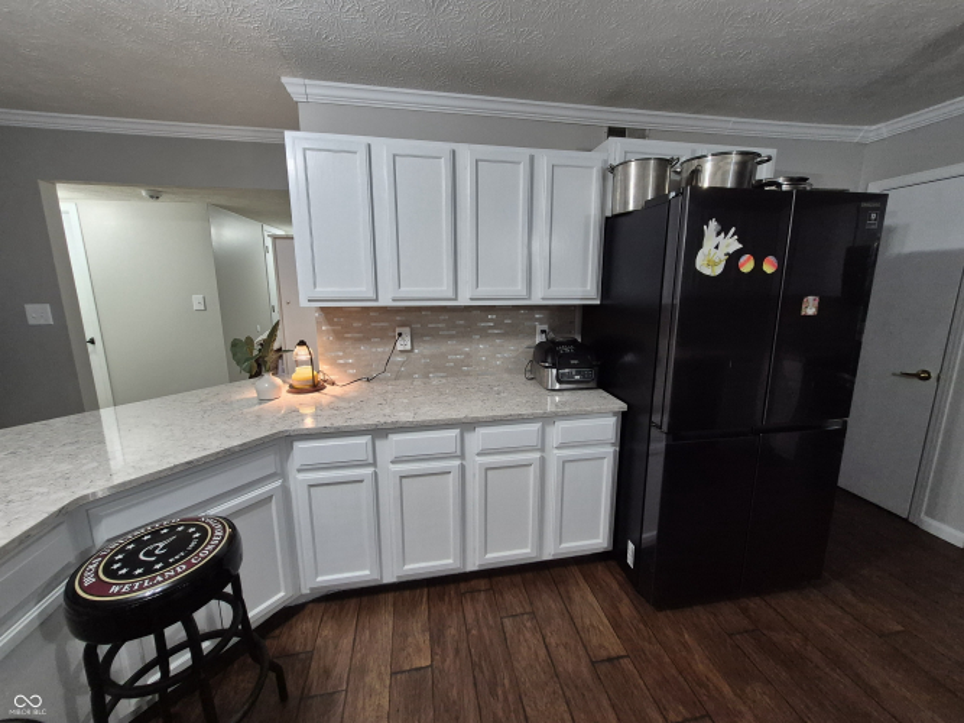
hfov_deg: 106.2
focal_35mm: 13
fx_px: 362
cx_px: 482
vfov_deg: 89.9
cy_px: 362
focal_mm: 1.74
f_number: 2.2
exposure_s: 1/60
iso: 400
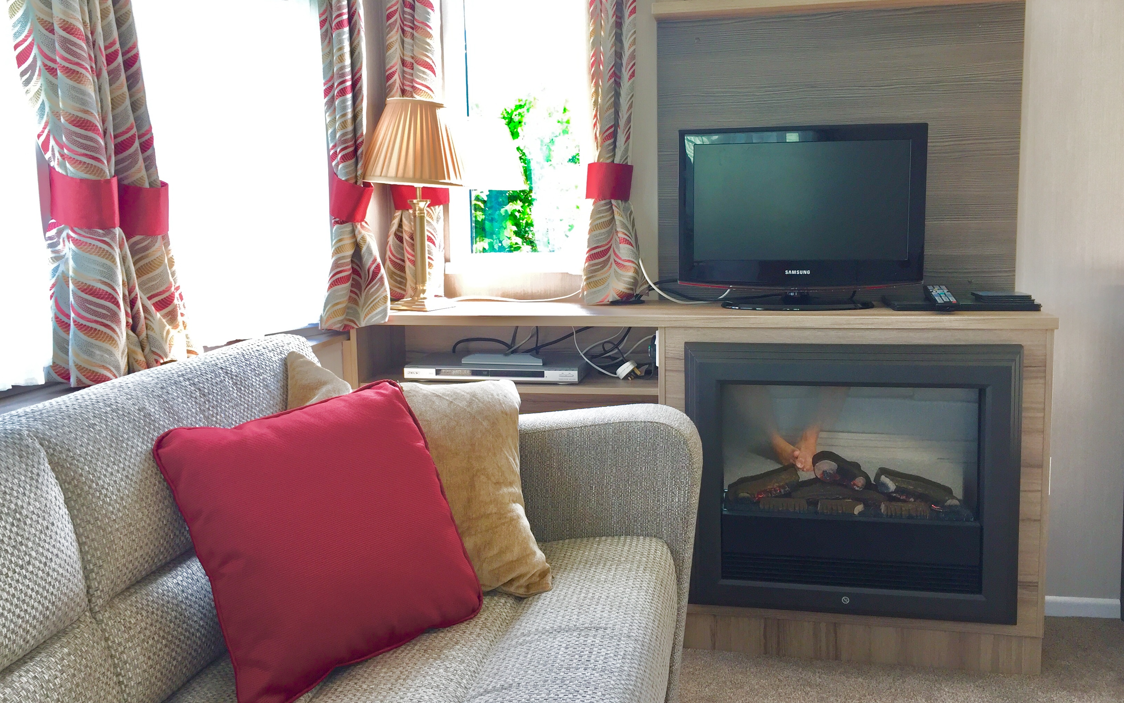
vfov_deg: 40.5
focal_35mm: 31
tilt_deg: -6.6
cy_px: 313
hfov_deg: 61.2
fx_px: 950
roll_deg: +0.3
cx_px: 559
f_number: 2.2
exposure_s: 1/100
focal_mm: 4.15
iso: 50
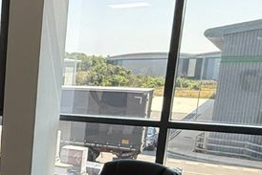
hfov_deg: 25.3
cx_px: -136
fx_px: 430
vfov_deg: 22.6
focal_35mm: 59
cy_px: 145
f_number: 2.2
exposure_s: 1/237
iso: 64
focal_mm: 2.22
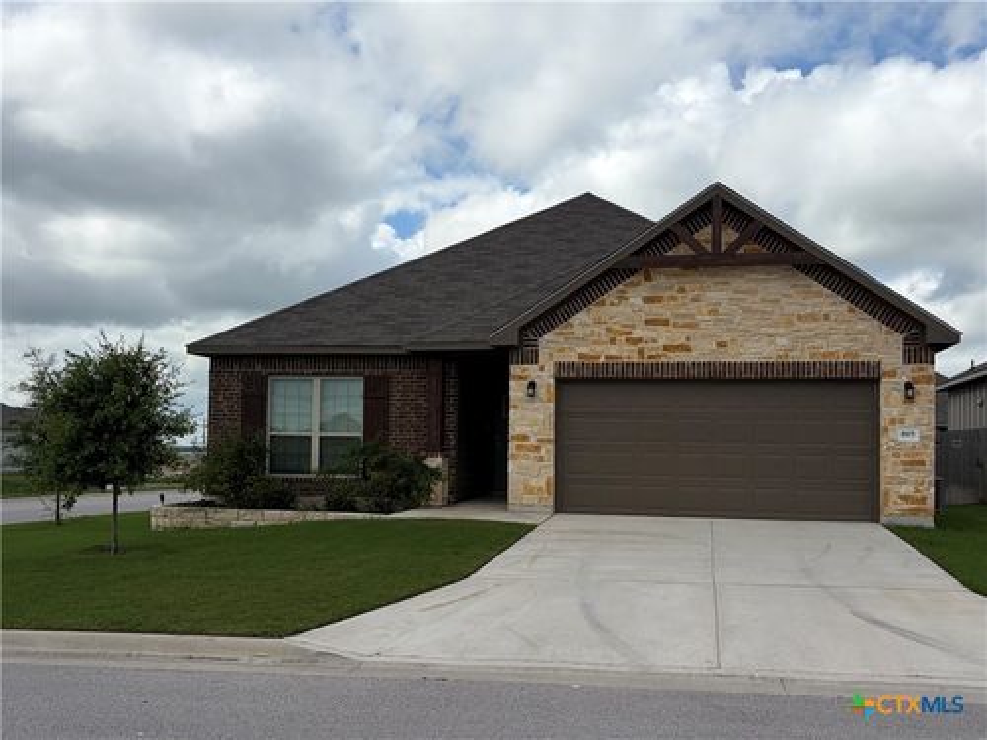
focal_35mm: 26
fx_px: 741
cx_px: 494
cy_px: 370
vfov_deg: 53.1
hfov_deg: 67.3
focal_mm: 5.96
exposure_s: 1/6993
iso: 64
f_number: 1.6
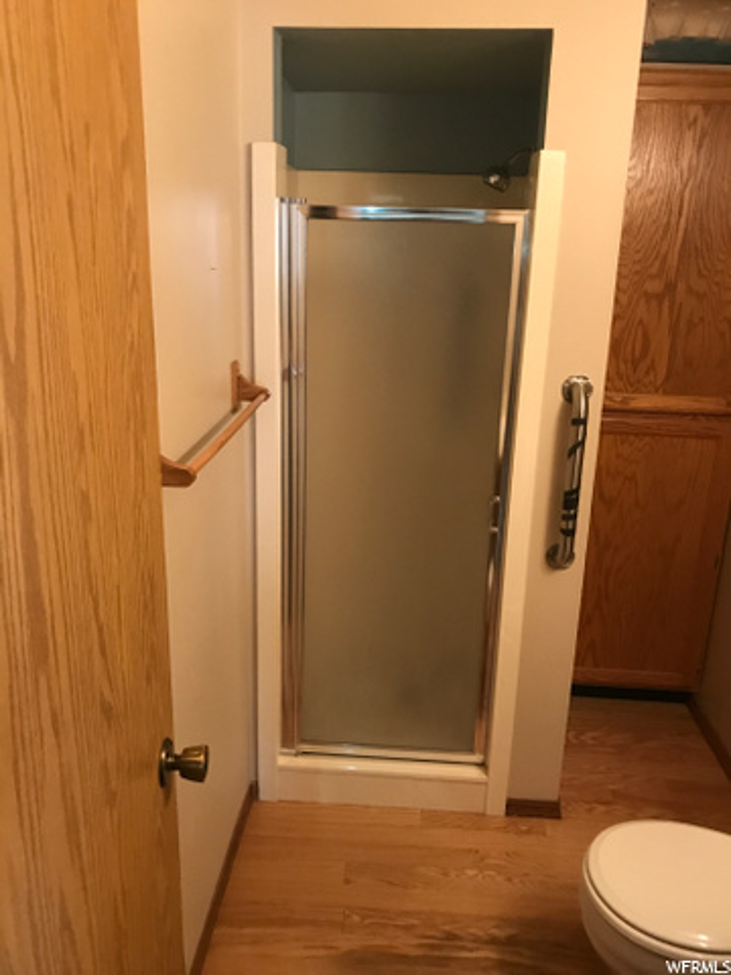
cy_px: 488
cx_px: 366
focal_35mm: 28
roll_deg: -2.1
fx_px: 788
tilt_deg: -16.8
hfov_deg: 49.7
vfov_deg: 63.4
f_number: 1.8
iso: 64
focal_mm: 3.99
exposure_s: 1/15
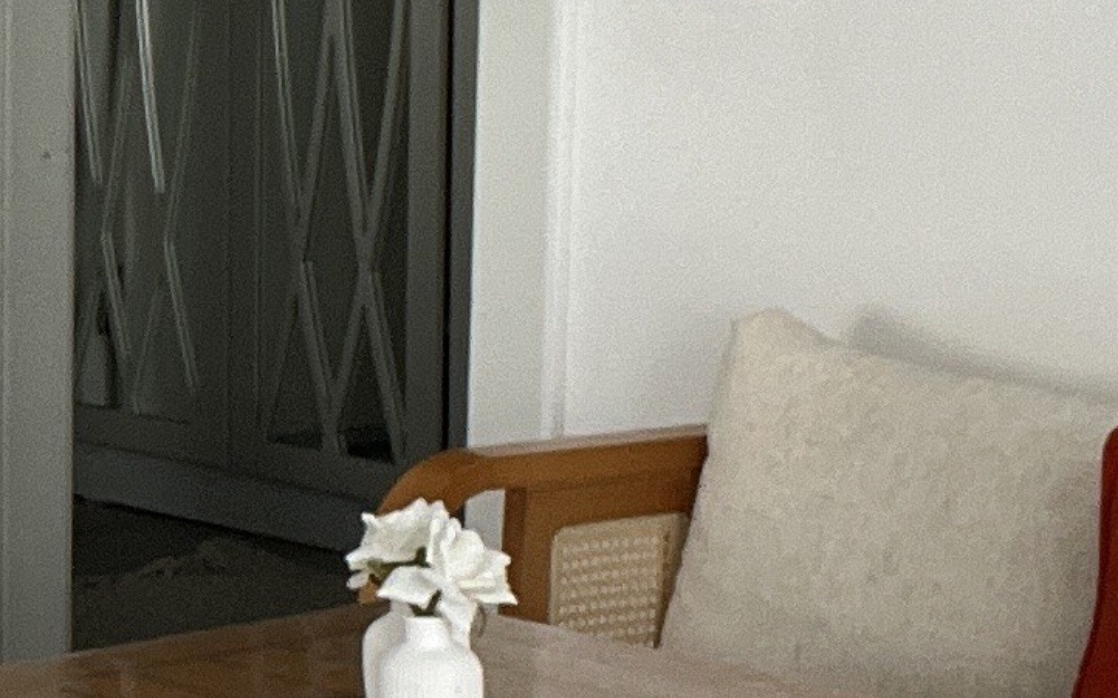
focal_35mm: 136
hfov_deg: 14.2
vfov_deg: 9.6
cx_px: -622
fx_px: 4143
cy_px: 461
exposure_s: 1/119
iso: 100
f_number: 2.2
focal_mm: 2.71
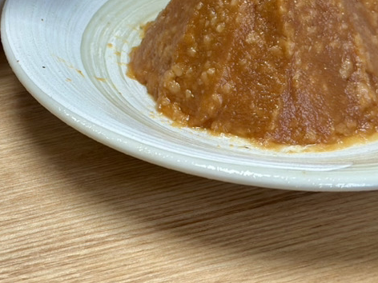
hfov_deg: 15.9
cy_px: 0
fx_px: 1332
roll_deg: -0.2
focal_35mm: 122
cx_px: 33
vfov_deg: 12.0
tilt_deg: -28.4
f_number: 1.78
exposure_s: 1/121
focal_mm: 6.86
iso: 100
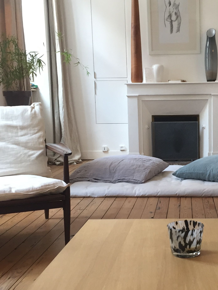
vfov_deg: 37.5
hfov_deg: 27.9
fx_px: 428
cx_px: 177
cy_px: 157
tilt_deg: -7.4
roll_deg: +1.0
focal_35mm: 51
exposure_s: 1/33
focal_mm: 4.15
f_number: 2.2
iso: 100
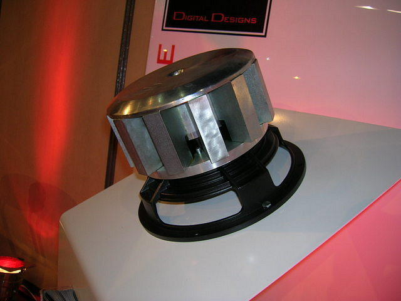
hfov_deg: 54.0
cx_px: 200
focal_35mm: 34
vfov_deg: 41.8
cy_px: 150
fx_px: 394
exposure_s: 1/60.1
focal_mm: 5.7
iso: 50
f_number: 2.9
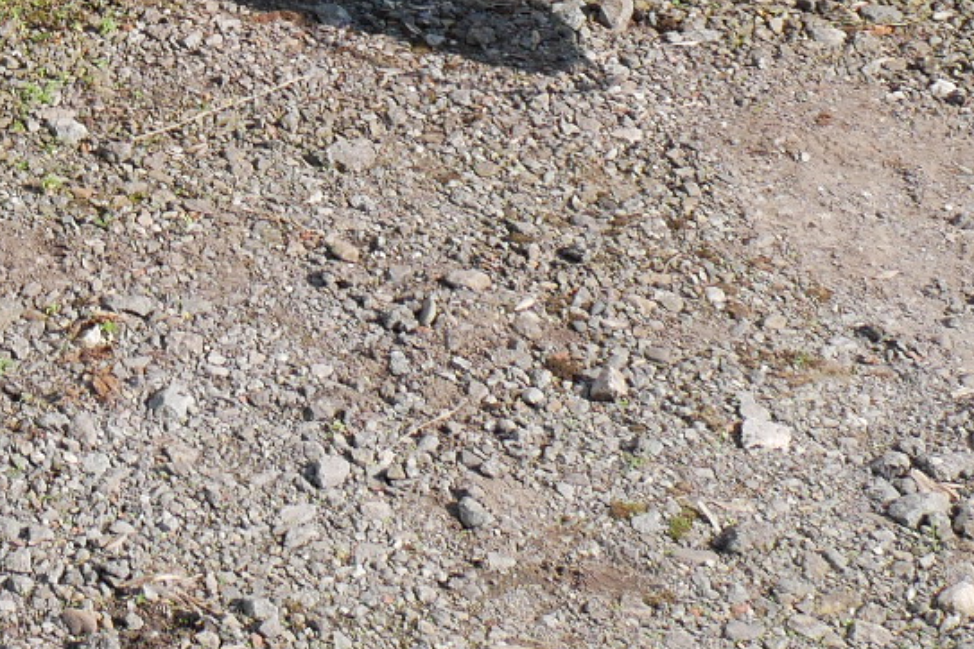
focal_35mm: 148
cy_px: -771
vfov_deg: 8.6
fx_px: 4004
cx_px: -312
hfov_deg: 13.4
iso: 200
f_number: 7.1
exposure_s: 1/320
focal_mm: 17
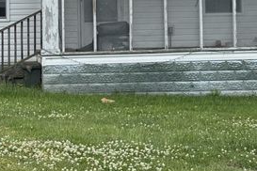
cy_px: -3
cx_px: 117
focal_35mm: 122
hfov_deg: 16.8
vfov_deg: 11.1
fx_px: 871
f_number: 1.78
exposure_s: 1/2513
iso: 64
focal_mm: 6.76
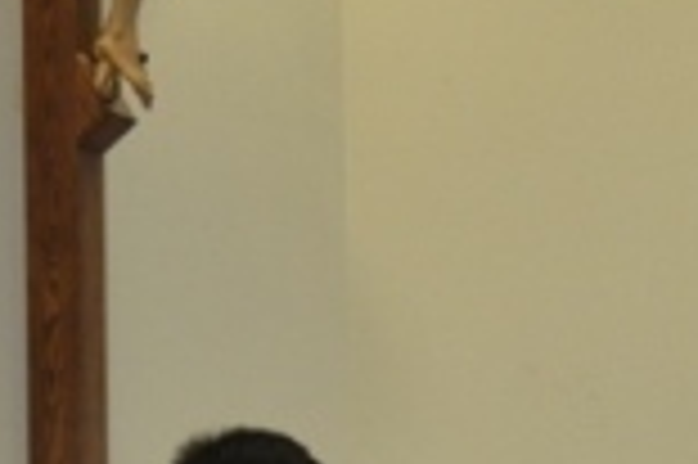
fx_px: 4784
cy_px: 604
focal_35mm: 247
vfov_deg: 5.5
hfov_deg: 8.3
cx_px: 473
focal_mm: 40
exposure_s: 1/50
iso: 800
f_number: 4.5
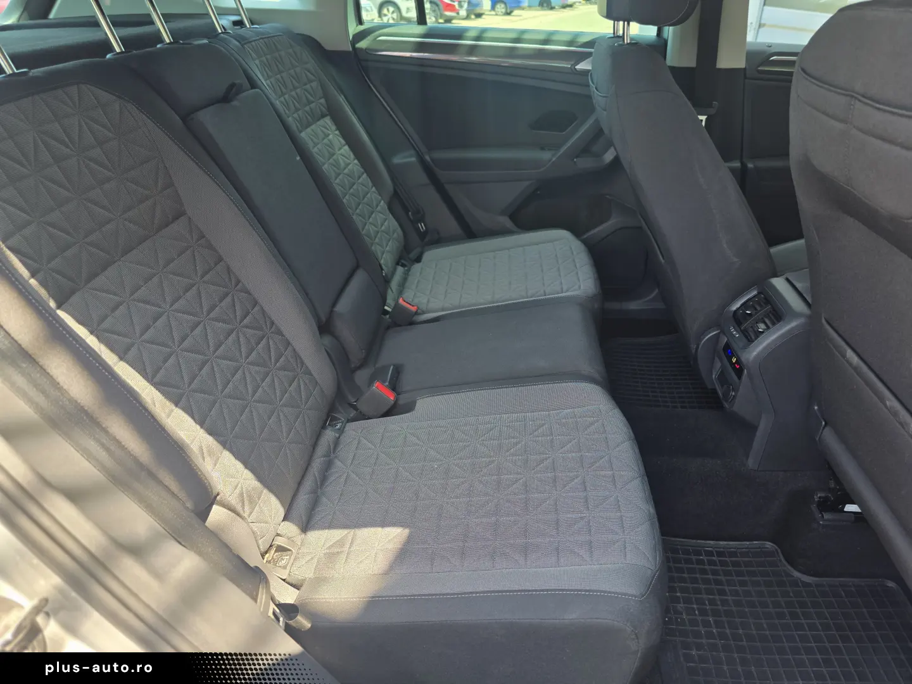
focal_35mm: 23
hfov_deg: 73.9
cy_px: 342
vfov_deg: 58.9
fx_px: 606
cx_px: 456
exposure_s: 1/180
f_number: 1.7
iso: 100
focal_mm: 6.3
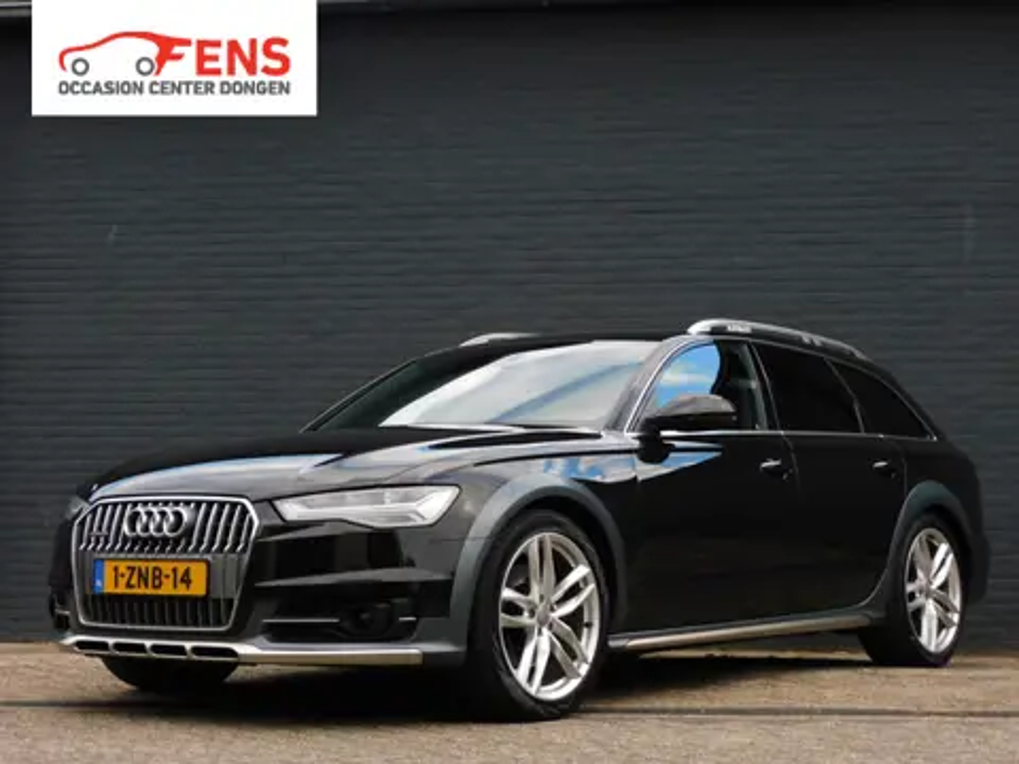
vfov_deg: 21.0
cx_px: 510
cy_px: 382
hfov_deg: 27.8
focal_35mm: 70
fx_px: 2061
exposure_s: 1/125
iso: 125
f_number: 4.5
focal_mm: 12.5
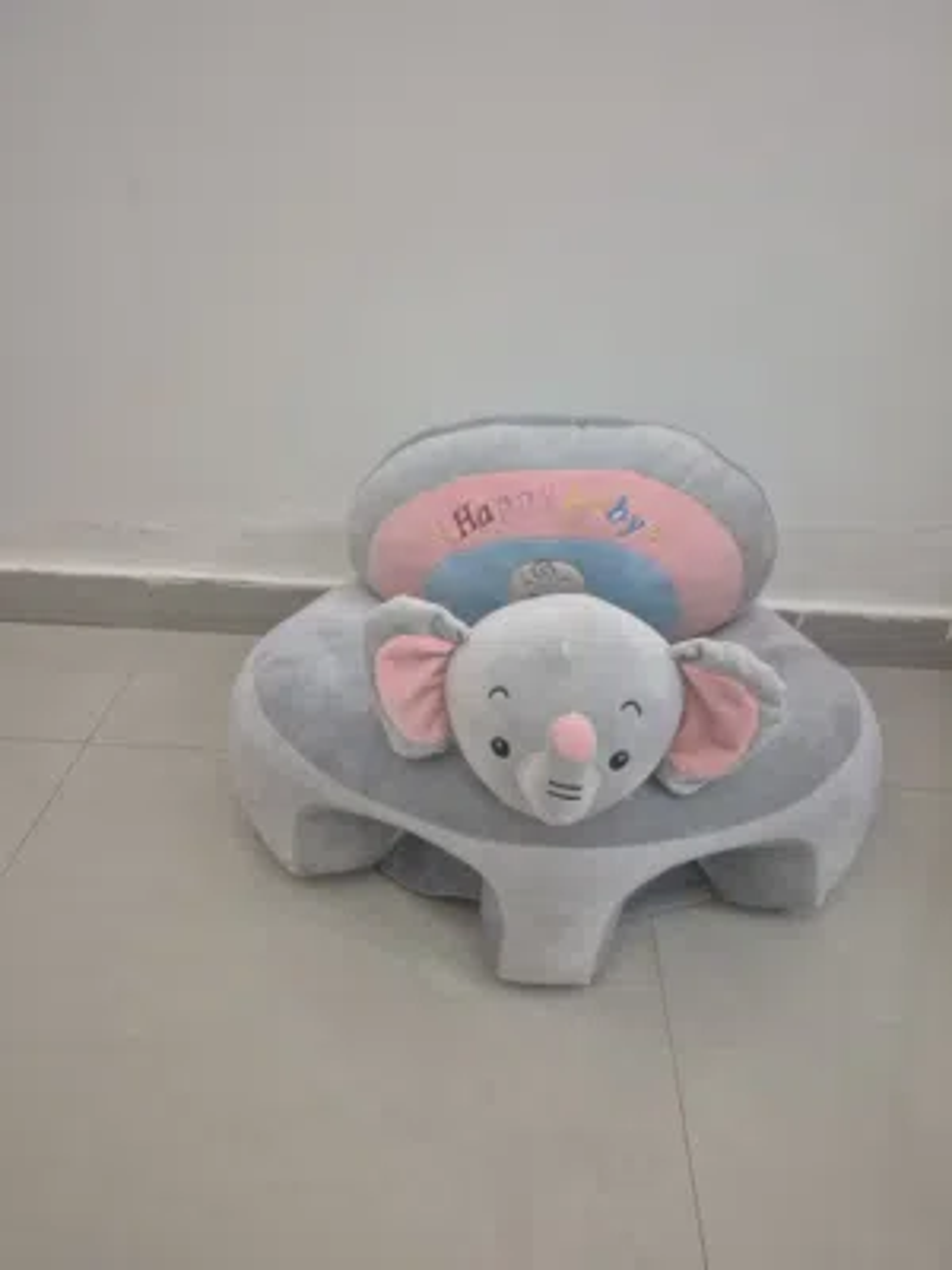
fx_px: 843
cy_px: 635
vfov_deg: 73.9
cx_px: 476
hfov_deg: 58.9
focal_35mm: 23
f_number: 1.8
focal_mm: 5.4
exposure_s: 1/100
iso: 1000
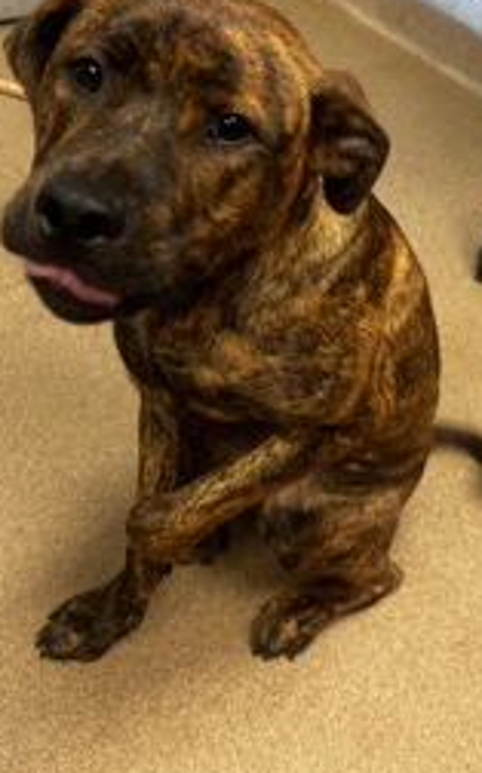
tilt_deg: -36.0
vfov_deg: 42.7
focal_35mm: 46
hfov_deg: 27.9
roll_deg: -16.4
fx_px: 969
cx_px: 266
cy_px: 233
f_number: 1.6
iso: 100
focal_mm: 5.96
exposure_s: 1/41
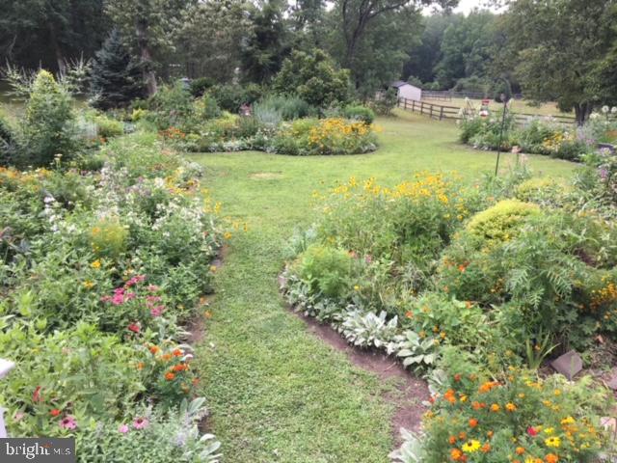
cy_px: 232
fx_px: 517
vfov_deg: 48.2
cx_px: 308
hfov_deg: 61.7
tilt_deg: -16.5
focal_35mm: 29
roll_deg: -0.5
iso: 25
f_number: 2.2
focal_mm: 4.15
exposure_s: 1/284
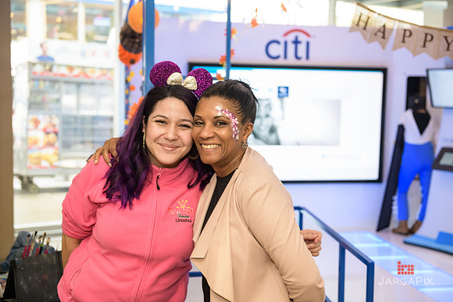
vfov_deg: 28.1
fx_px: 604
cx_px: 226
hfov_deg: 41.1
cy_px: 151
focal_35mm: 48
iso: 800
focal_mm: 48
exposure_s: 1/125
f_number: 3.2
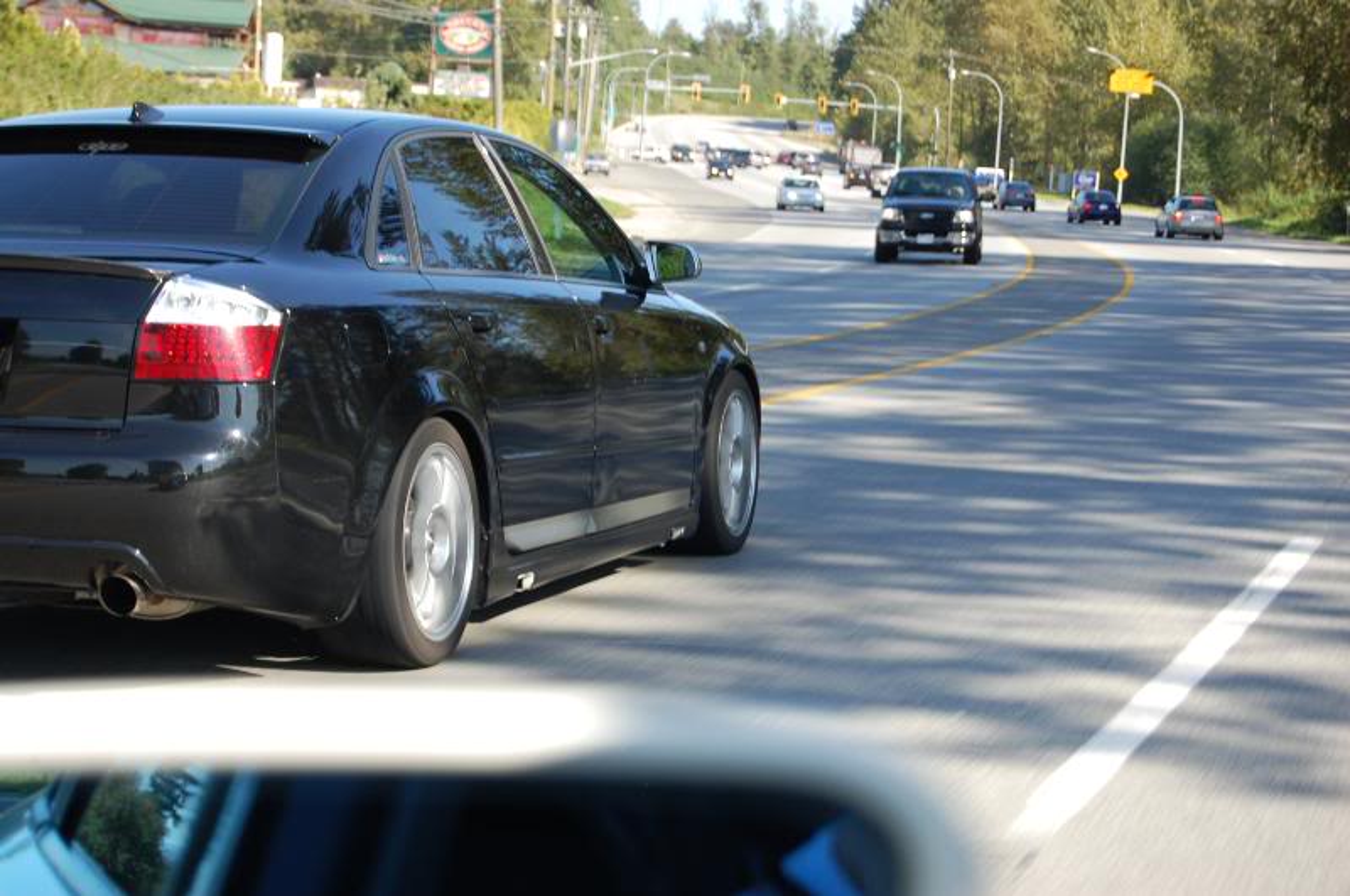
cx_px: 675
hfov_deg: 24.7
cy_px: 448
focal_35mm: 82
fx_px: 3089
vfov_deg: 16.5
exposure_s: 1/160
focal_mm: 55
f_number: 6.3
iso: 200
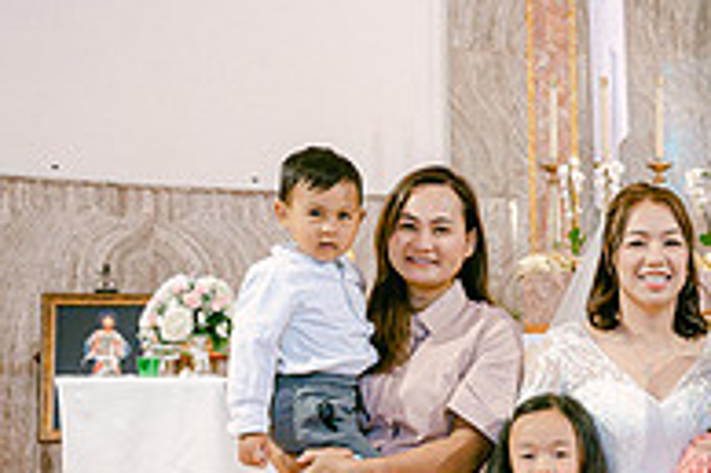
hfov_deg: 23.0
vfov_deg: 15.8
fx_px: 1677
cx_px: 699
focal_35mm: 85
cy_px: 469
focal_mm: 28
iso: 1600
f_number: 4
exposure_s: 1/125
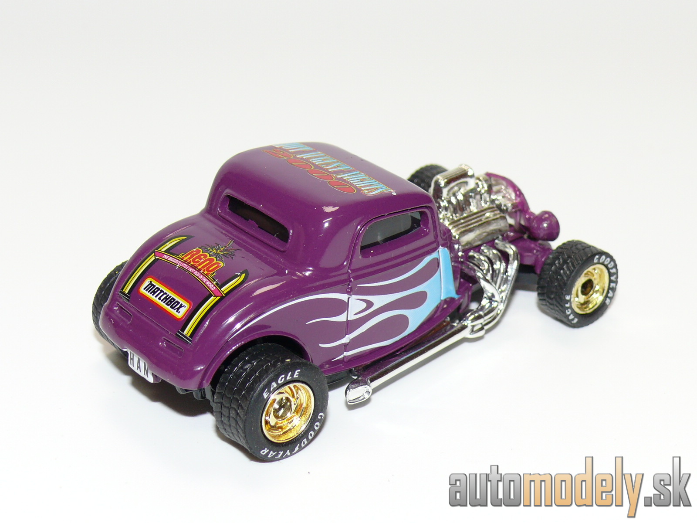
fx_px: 1792
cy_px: 262
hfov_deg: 22.0
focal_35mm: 89
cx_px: 348
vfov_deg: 16.6
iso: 100
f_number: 4
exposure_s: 1/30
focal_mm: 12.5
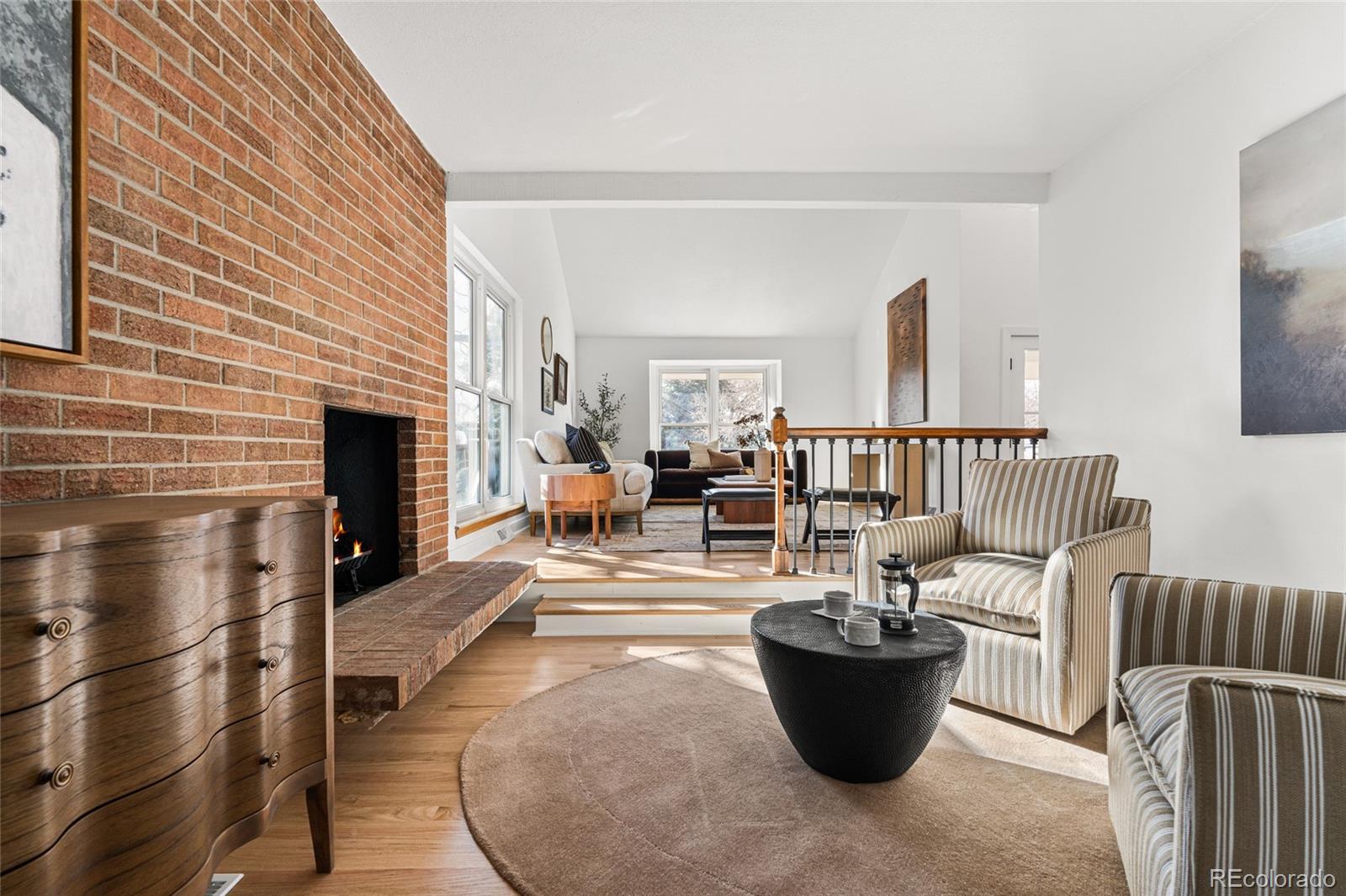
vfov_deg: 73.7
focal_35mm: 16
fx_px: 598
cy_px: 448
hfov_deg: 96.7
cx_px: 673
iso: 320
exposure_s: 1/13
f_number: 8
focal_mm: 16
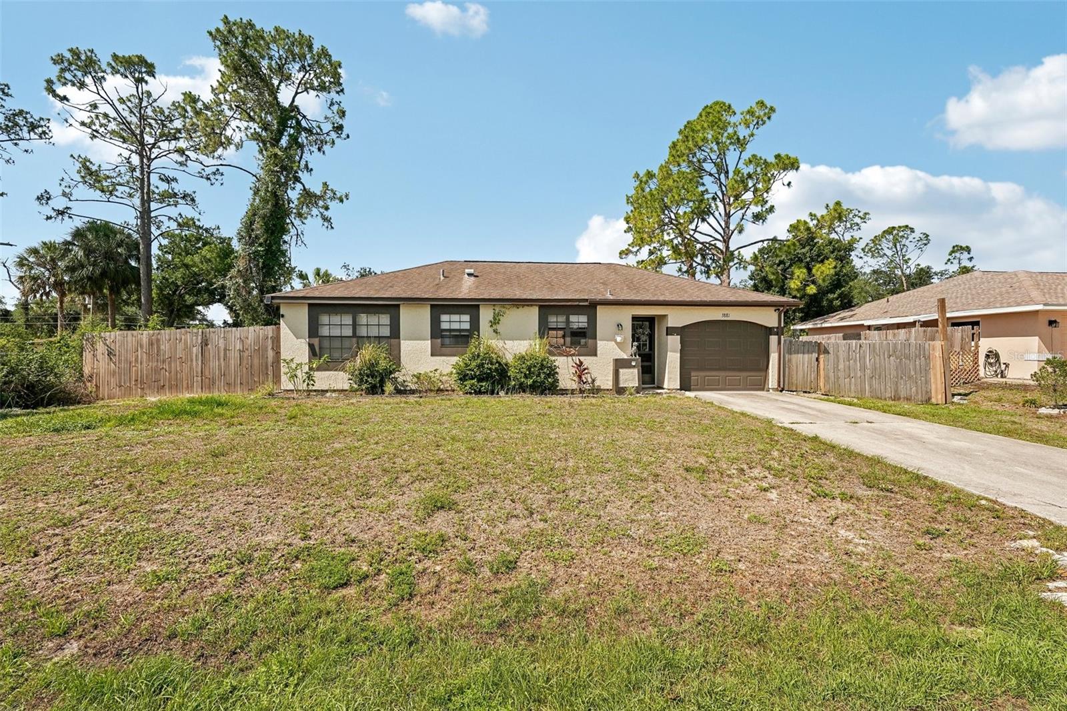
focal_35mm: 16
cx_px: 534
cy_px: 356
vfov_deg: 73.7
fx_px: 474
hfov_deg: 96.7
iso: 400
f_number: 8
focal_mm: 16
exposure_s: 1/1250
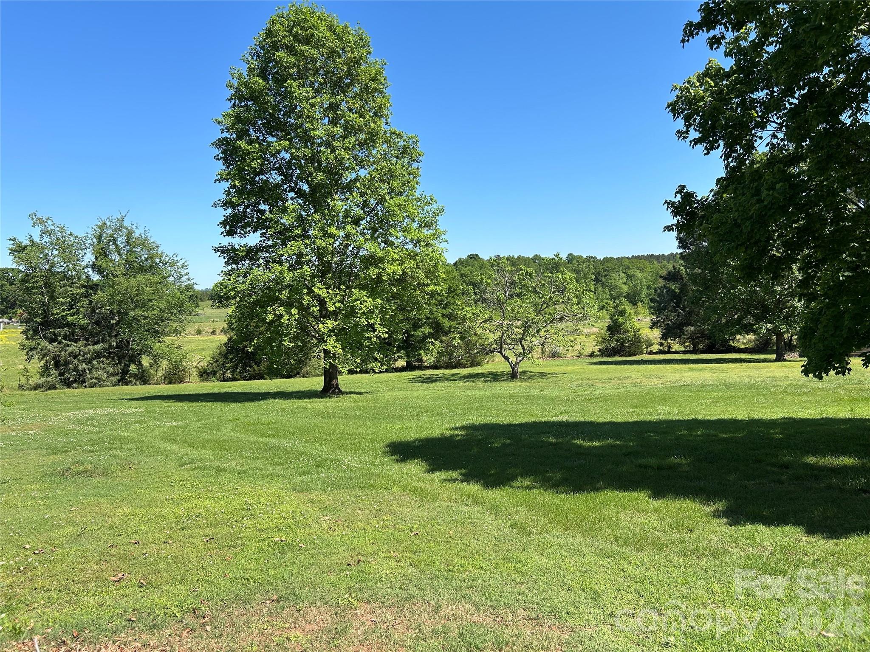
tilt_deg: -4.6
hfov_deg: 67.3
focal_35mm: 26
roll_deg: +4.2
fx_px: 653
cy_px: 326
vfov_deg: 53.1
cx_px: 435
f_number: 1.5
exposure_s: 1/2695
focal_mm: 5.7
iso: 50
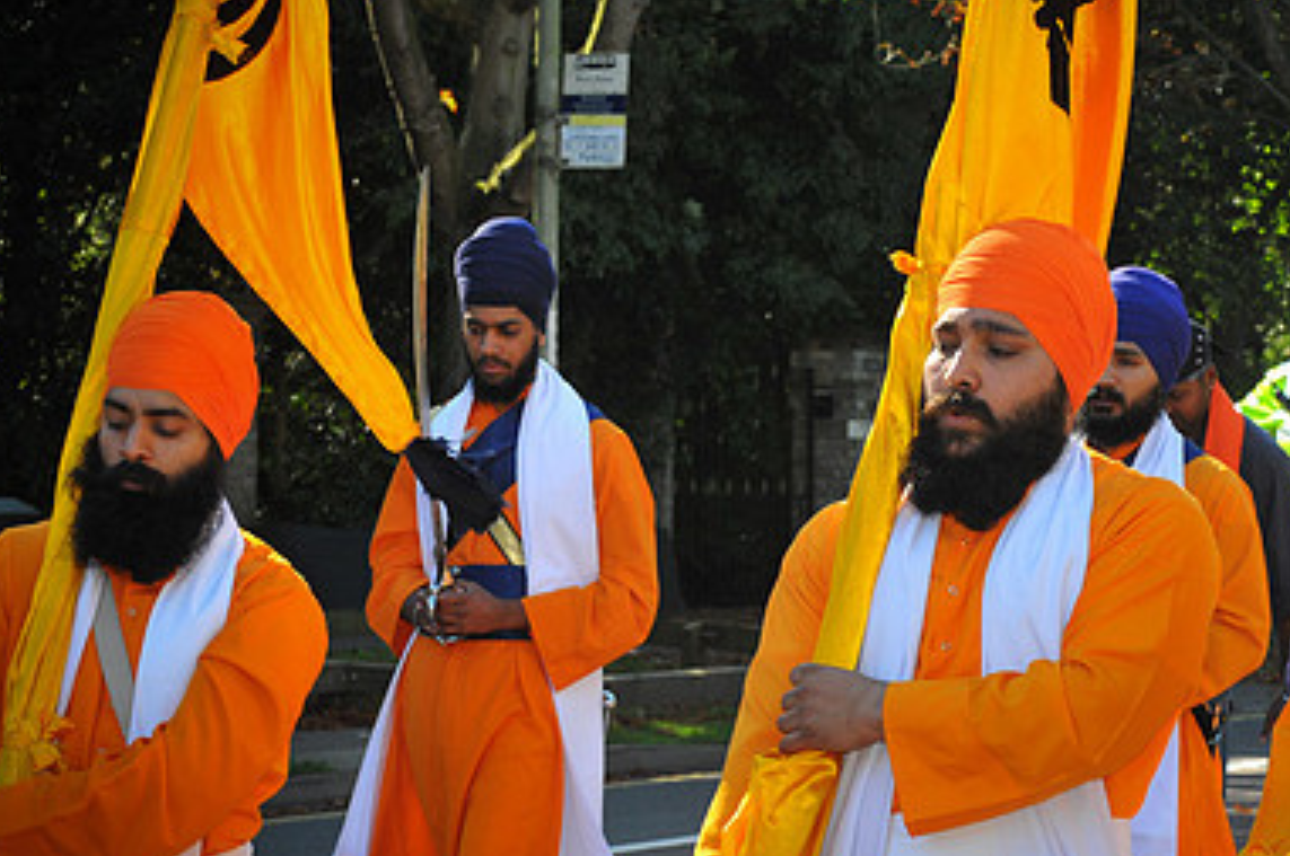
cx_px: 826
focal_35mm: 160
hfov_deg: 12.8
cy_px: 475
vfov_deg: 8.6
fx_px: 5726
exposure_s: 1/125
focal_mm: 70
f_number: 9
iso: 400
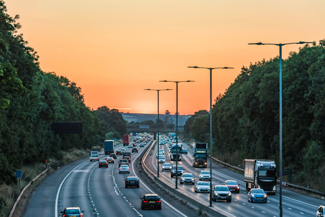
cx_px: 162
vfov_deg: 6.9
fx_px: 1805
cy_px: 108
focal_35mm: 200
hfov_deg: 10.3
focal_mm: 200
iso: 400
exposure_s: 1/200
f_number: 8
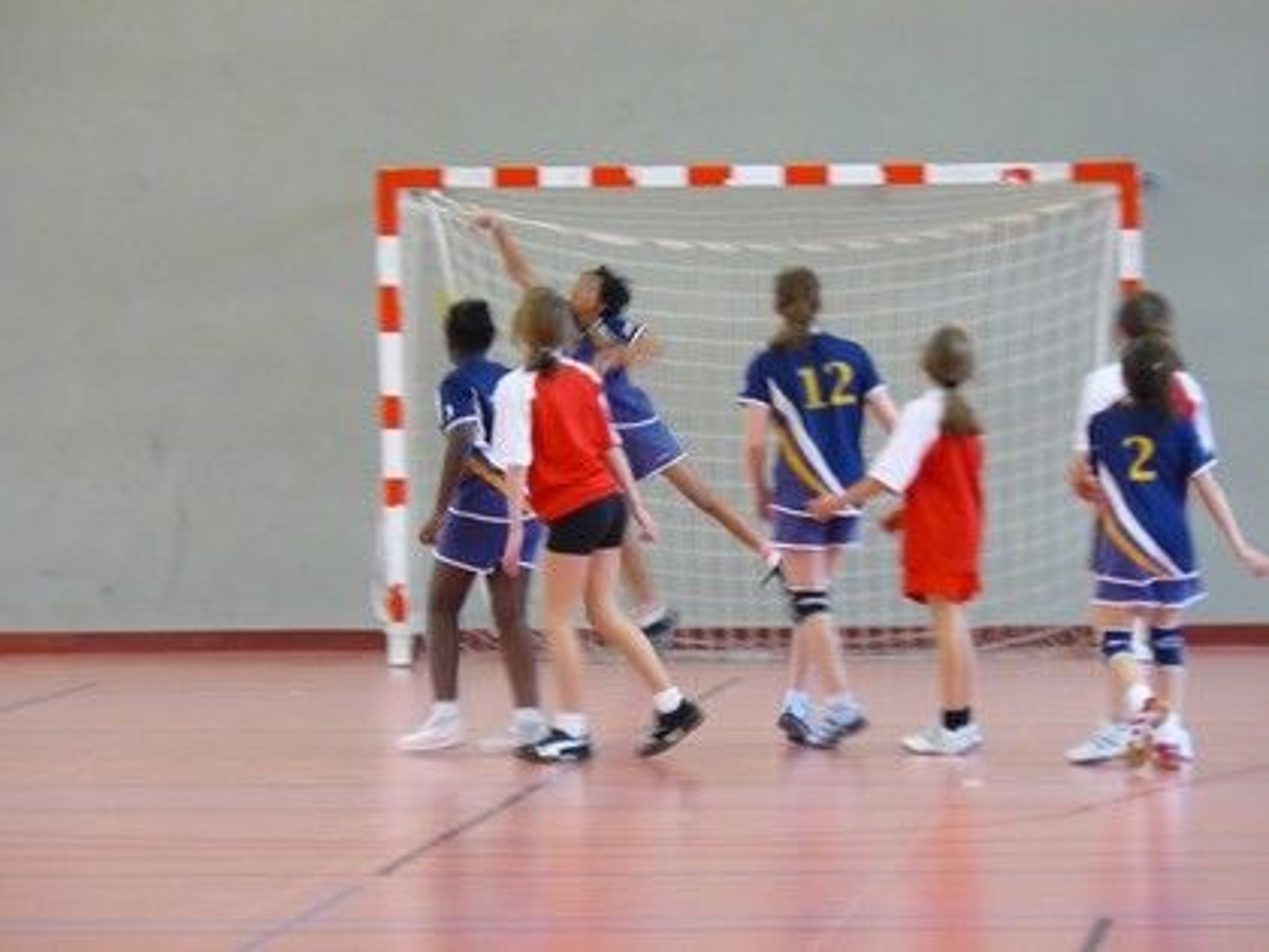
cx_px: 634
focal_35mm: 268
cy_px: 476
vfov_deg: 5.5
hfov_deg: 7.4
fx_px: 9825
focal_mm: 44.7
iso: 160
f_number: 3.3
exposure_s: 1/30
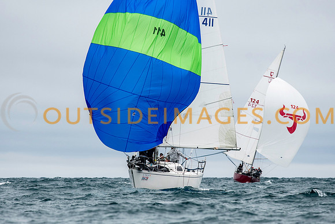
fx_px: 4396
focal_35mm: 472
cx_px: 168
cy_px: 112
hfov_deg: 4.4
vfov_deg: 2.9
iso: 500
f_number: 5.6
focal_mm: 300
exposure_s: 1/4000
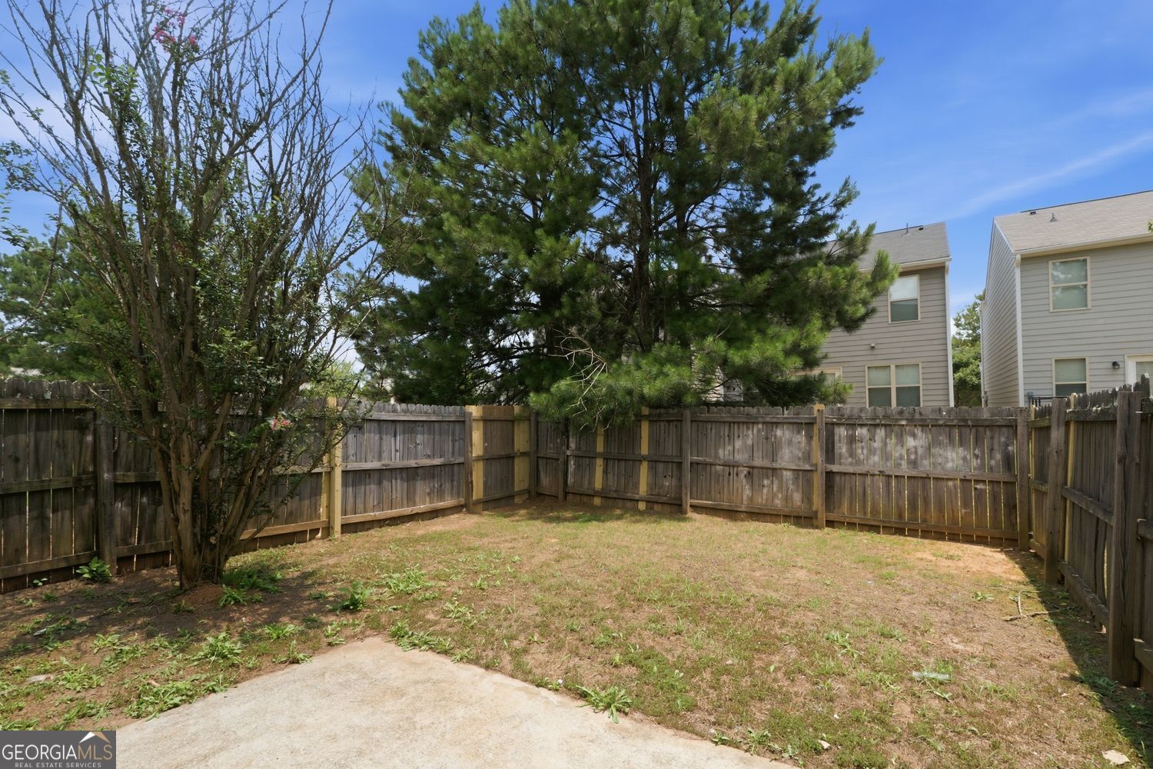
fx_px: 528
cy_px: 384
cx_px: 576
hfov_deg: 95.0
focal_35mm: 16
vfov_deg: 72.1
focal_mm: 11
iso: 100
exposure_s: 1/320
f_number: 7.1
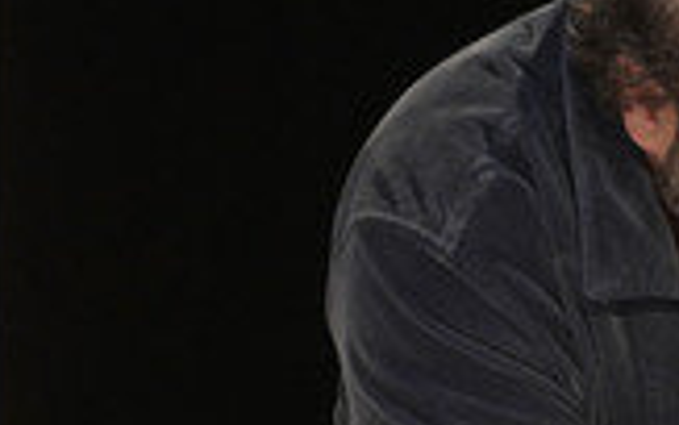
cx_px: 889
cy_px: 417
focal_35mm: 1016
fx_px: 18808
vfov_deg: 1.3
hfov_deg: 2.1
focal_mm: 360
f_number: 5.6
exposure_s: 1/320
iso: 12800
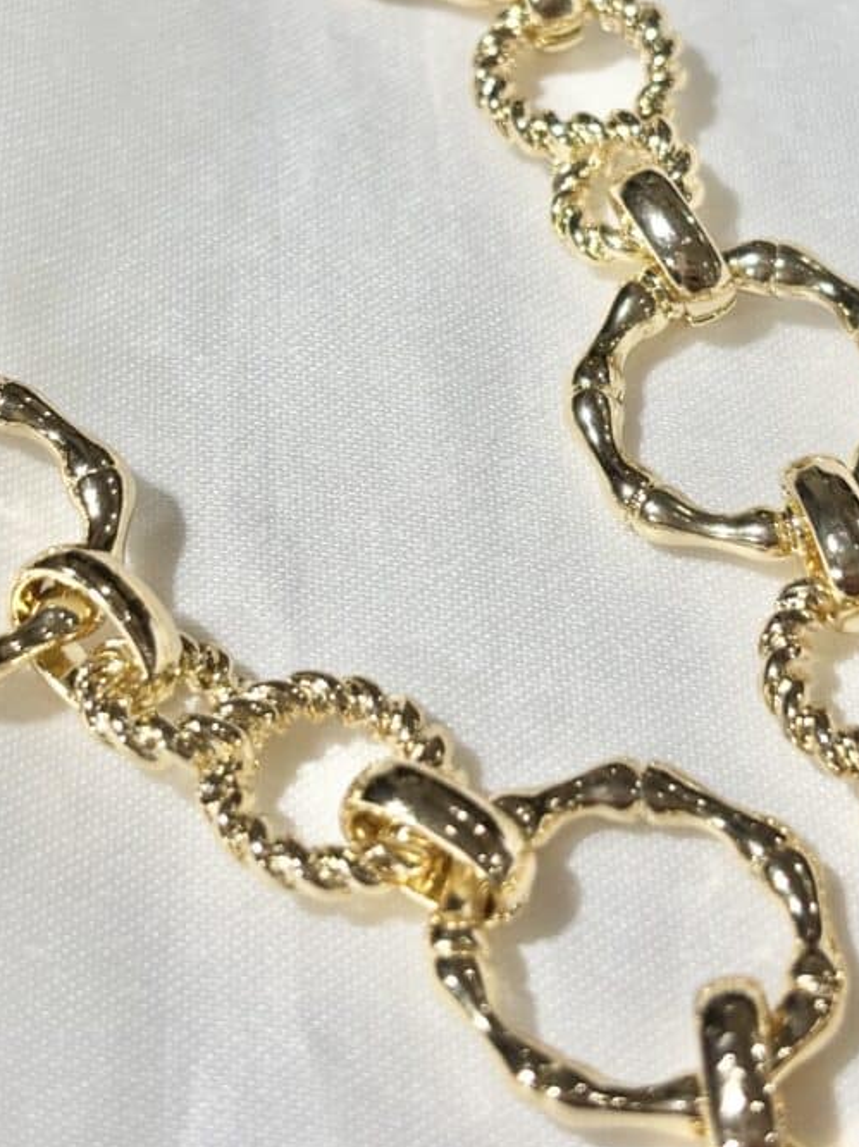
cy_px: 356
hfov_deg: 18.4
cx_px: 434
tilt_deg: -53.9
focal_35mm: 80
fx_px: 2649
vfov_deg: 24.3
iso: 32
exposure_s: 1/320
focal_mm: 5.96
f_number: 1.6
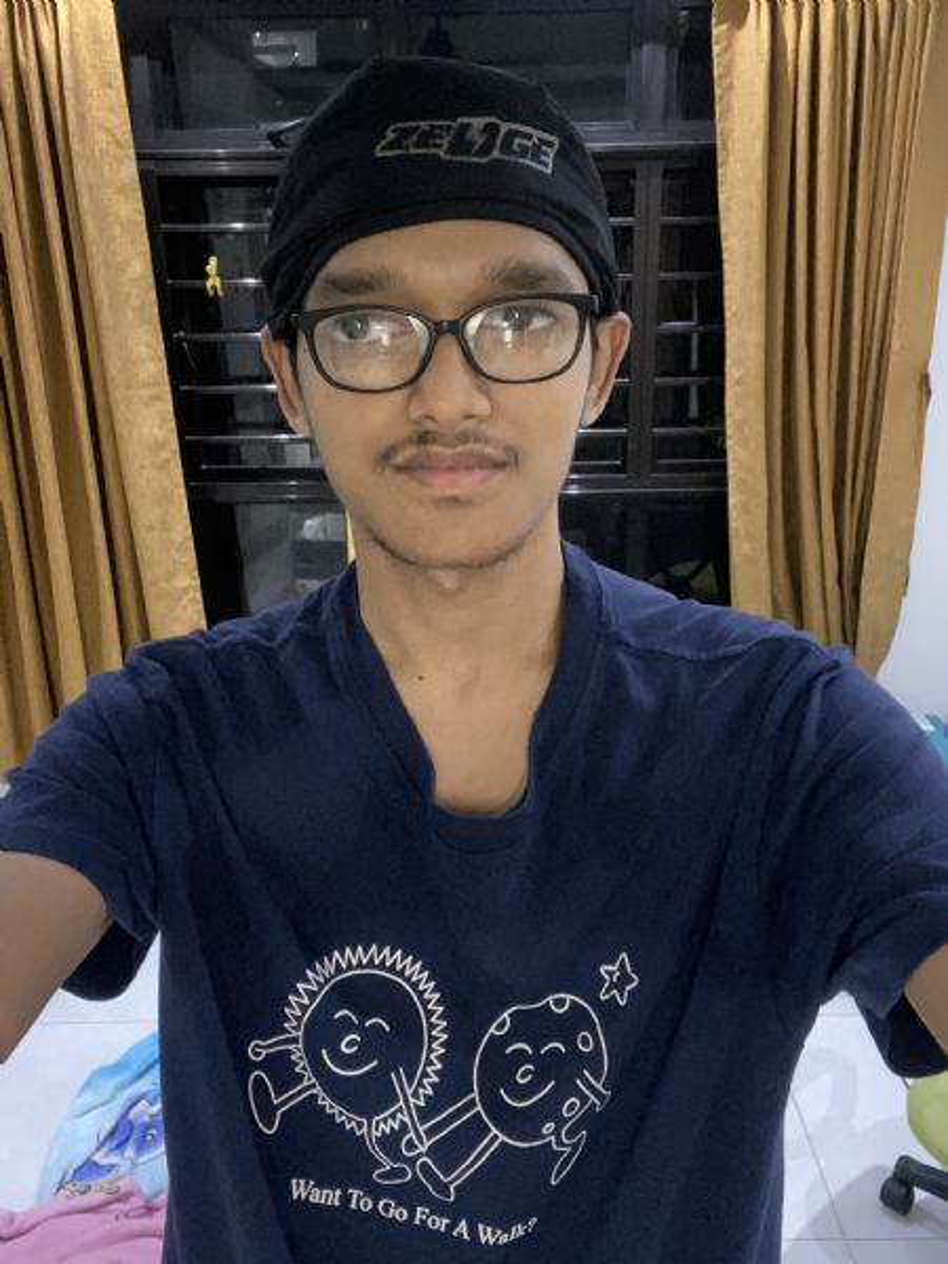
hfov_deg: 46.8
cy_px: 632
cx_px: 474
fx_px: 1095
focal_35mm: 30
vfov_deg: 60.0
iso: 500
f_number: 2.2
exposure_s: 1/22
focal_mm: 2.71
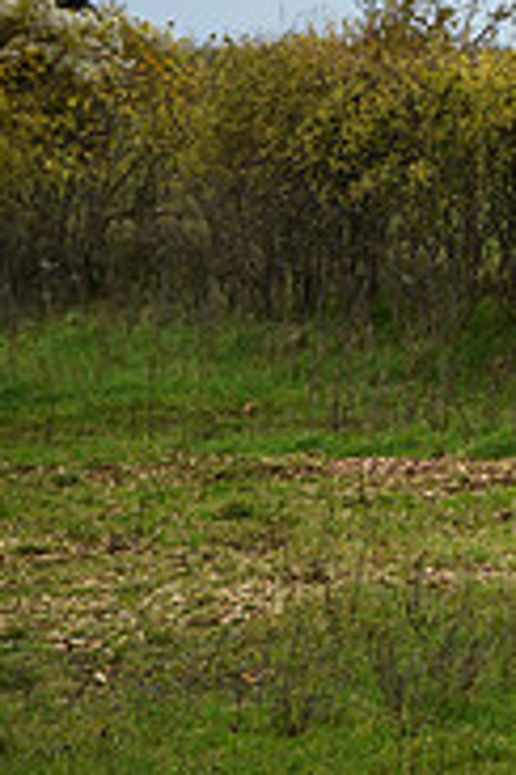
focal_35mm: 632
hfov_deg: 2.2
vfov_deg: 3.3
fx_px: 13587
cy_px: 119
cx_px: 1184
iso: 1250
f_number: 5
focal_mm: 200
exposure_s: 1/1000
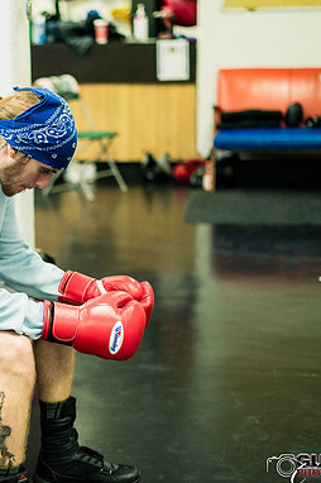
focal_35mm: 76
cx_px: 16
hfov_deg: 17.6
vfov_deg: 26.7
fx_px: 1018
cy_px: 240
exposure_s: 1/640
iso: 2500
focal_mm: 50
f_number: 1.8
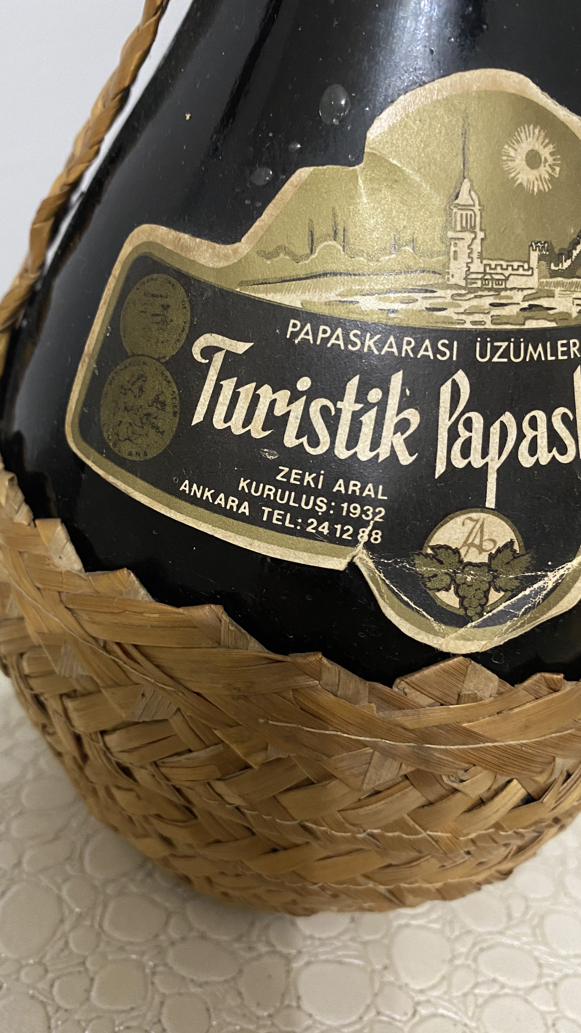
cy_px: 514
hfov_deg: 39.9
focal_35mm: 29
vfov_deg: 66.1
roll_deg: -6.6
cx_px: 217
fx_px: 794
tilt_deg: -28.4
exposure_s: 1/25
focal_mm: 4.25
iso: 500
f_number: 1.8
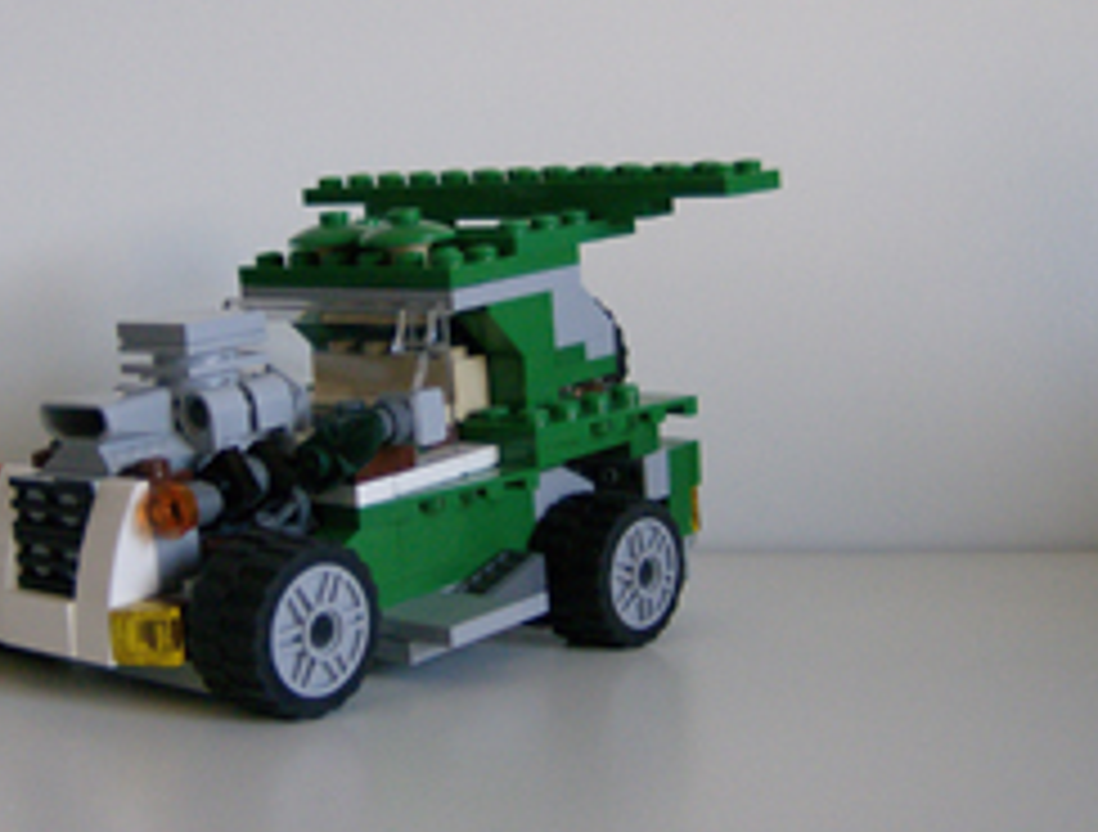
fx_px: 1879
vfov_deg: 25.0
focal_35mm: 59
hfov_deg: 32.4
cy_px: 369
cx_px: 382
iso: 161
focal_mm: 6
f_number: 2.8
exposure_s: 1/64
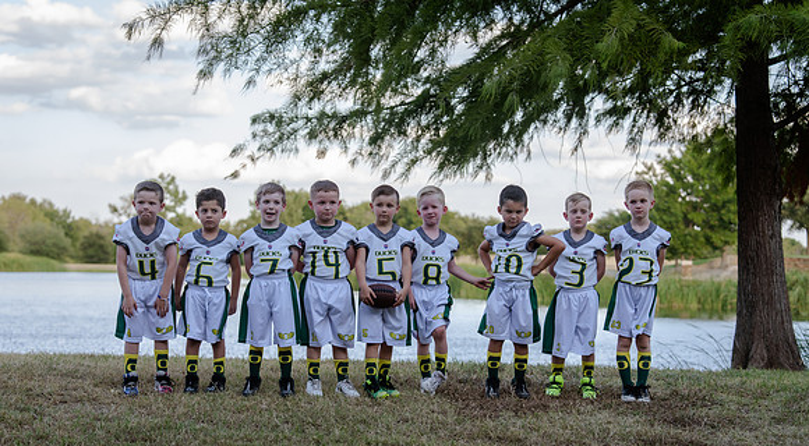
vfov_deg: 15.8
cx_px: 401
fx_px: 1607
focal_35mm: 75
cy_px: 267
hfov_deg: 28.3
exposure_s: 1/400
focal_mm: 70
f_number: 3.5
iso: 250
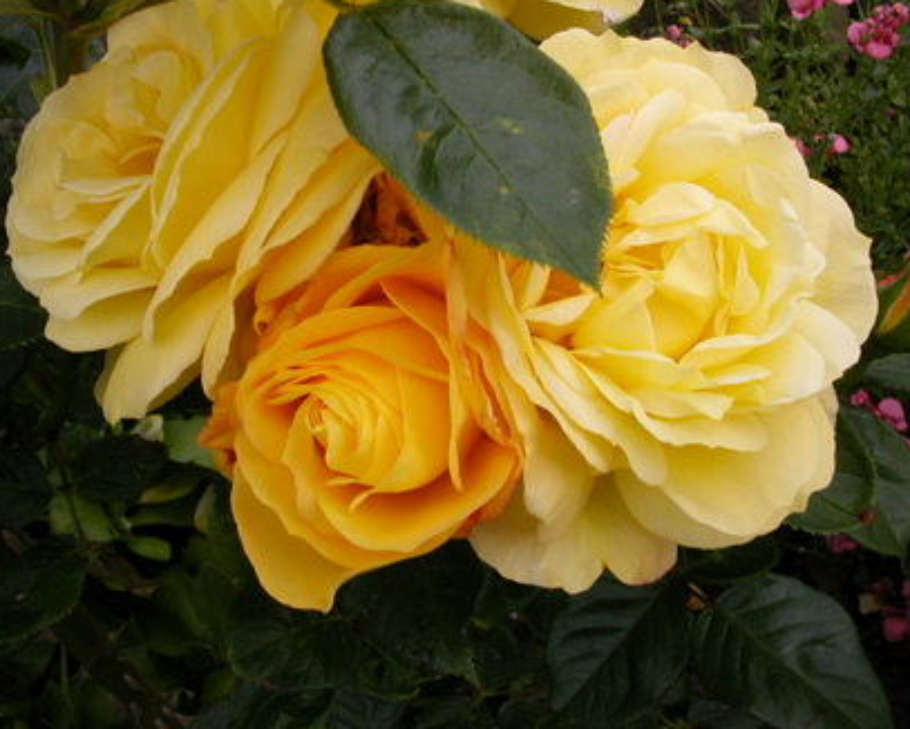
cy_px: 364
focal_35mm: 39
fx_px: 1051
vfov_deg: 38.3
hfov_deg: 46.8
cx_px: 440
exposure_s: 1/166
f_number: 4.5
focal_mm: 5.6
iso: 100
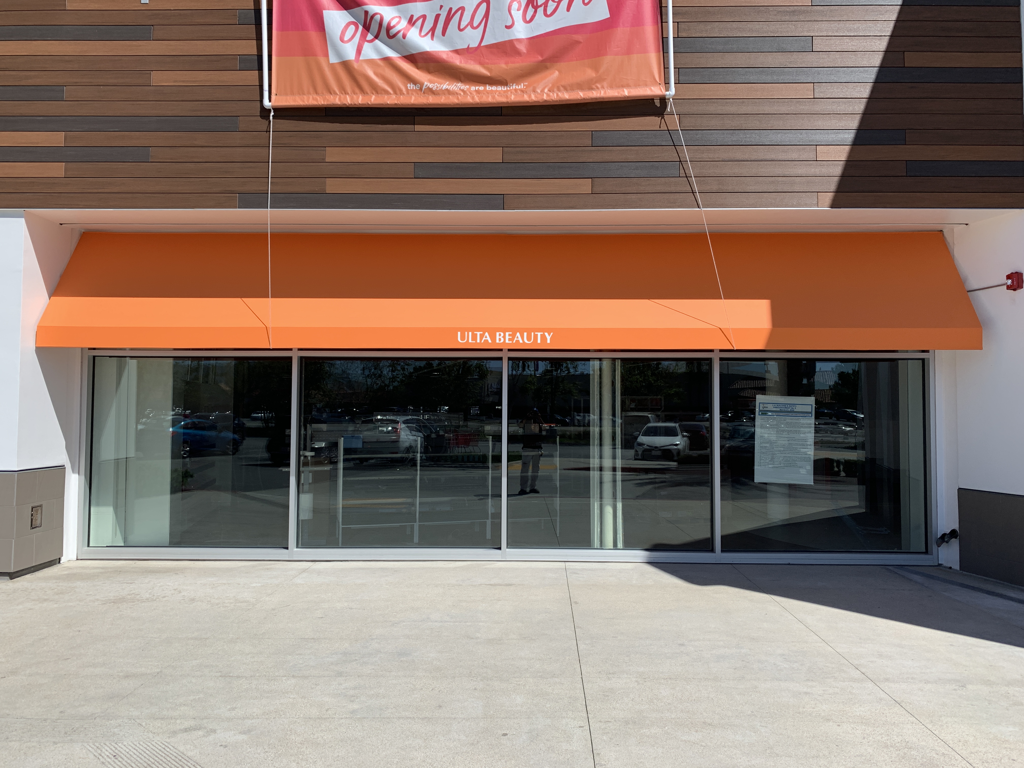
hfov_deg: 67.3
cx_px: 512
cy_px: 384
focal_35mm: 26
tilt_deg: +4.4
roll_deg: -0.4
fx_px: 769
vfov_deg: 53.1
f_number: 1.8
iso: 25
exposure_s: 1/2481
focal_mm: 4.25
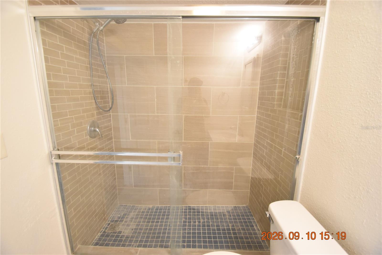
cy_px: 128
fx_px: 159
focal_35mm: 15
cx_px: 191
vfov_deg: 77.3
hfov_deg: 100.4
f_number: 3.5
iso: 1600
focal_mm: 10
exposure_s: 1/60
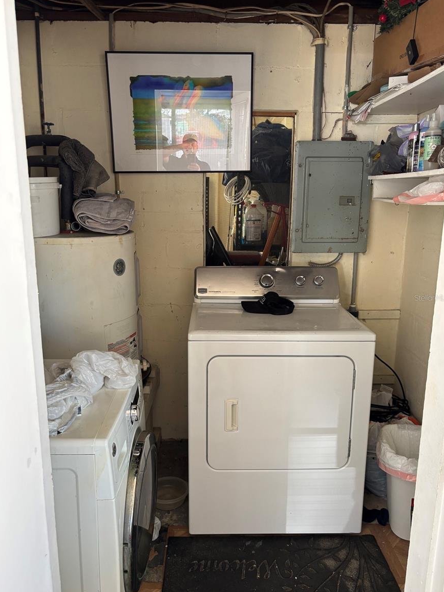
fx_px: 462
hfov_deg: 51.4
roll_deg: -1.1
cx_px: 220
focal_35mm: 27
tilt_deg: -12.7
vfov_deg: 65.3
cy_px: 298
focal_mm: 5.96
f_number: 1.6
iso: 125
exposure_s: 1/80
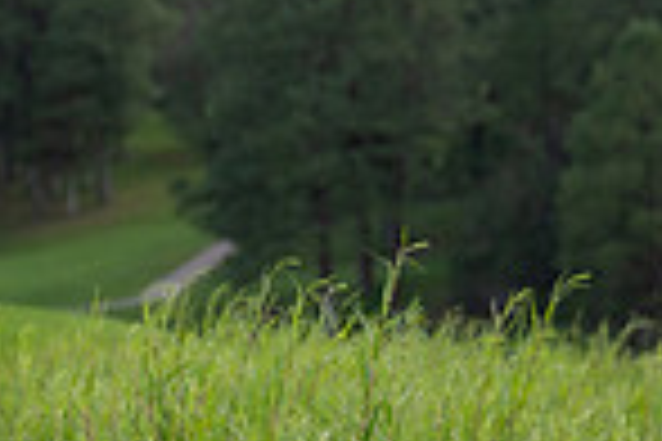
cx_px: -176
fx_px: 6362
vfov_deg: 4.0
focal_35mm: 346
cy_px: 88
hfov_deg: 5.9
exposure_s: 1/800
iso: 100
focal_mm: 87
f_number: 2.8
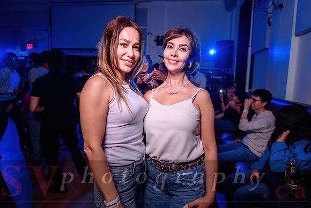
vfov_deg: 50.0
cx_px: 155
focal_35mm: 26
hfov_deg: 69.9
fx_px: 222
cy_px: 104
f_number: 3.2
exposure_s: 1/60
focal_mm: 24
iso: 800
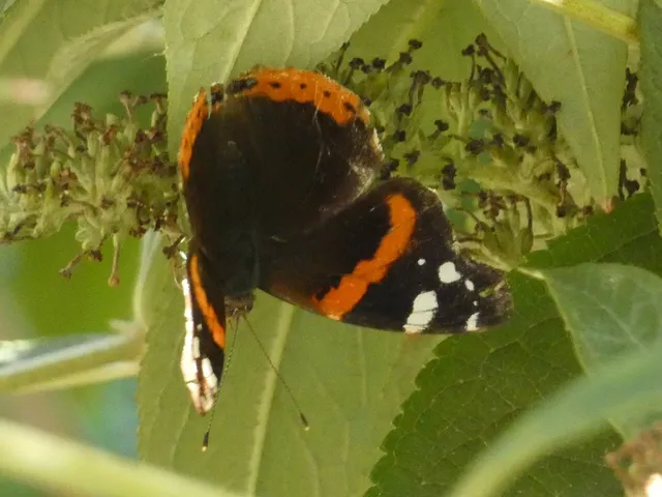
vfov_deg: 4.7
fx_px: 6101
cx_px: 331
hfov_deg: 6.2
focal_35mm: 319
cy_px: 248
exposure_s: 1/80
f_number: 5.6
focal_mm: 57.2
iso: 1000
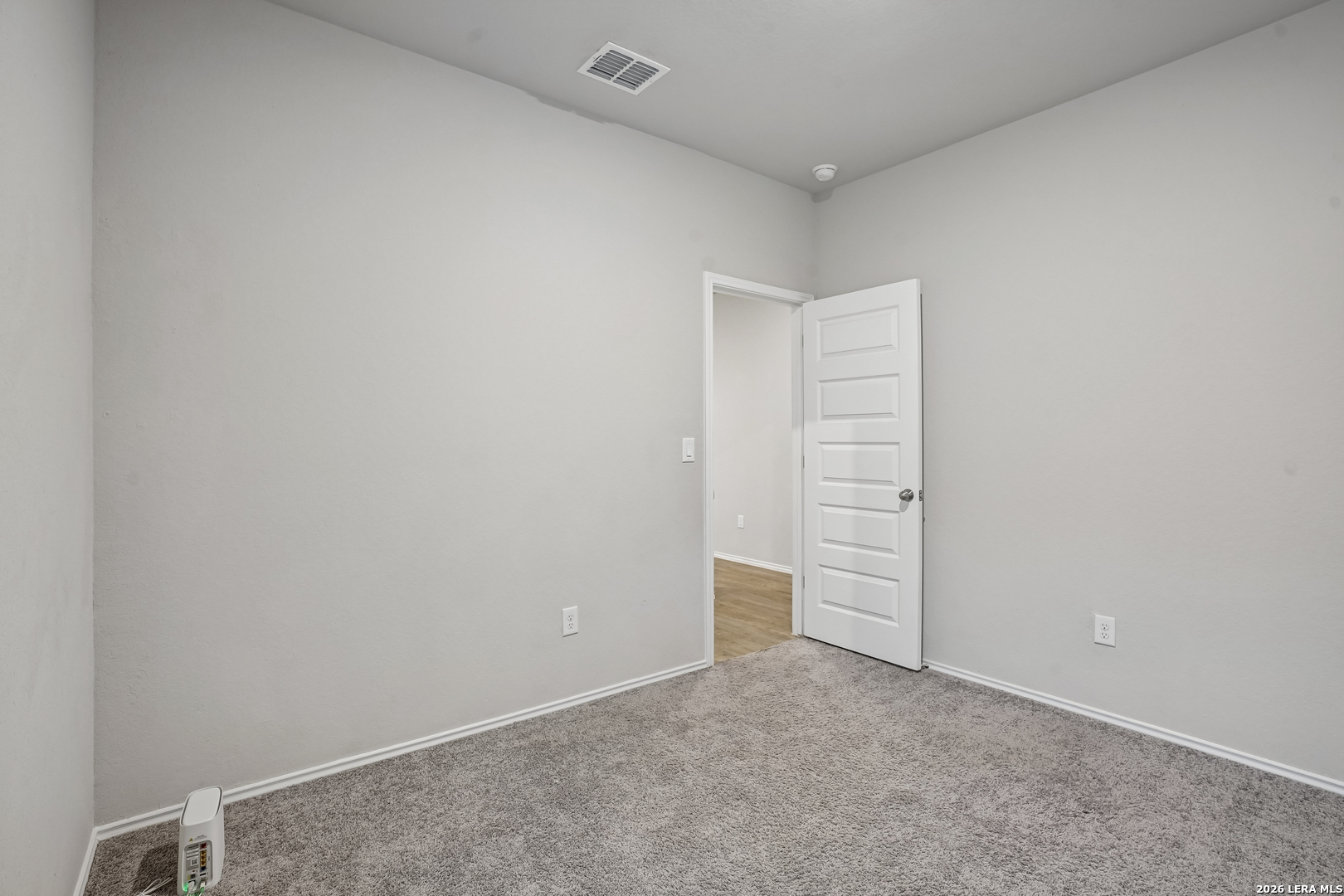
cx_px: 672
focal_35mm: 16
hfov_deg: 96.7
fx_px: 597
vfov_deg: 73.7
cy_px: 448
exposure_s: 1/3.33
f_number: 8
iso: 400
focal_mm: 16
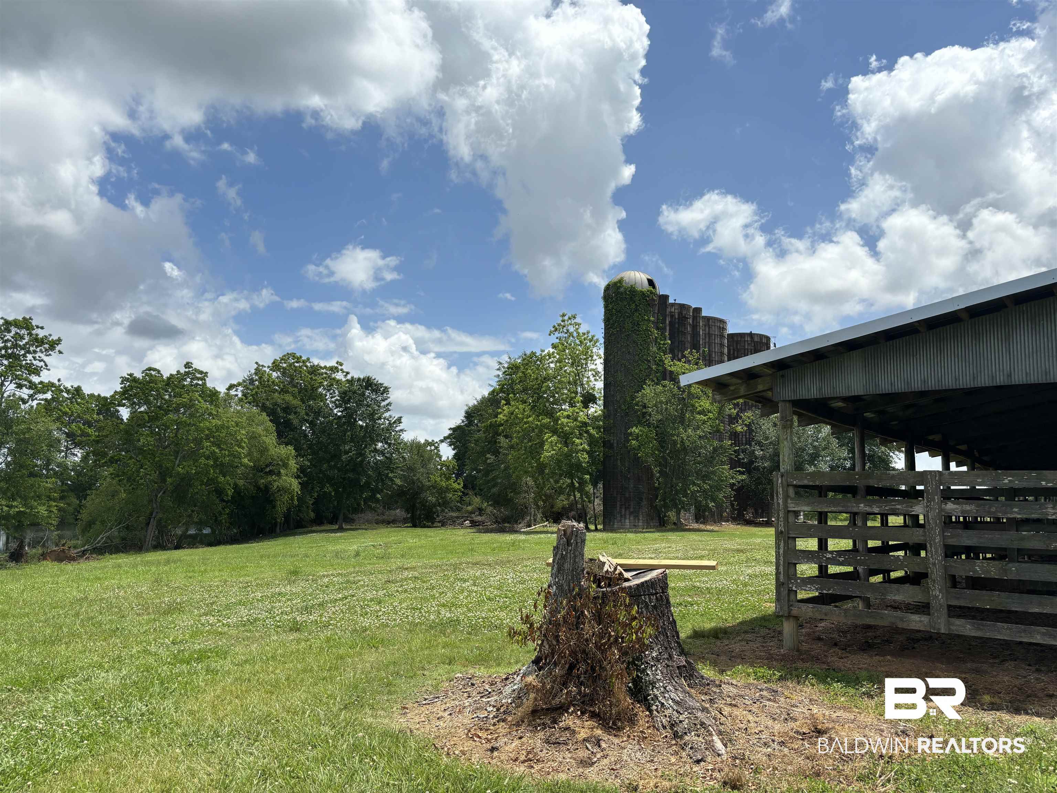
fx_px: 794
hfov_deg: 67.3
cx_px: 528
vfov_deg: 53.1
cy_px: 396
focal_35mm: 26
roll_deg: -0.8
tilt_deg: +7.2
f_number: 1.6
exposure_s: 1/5076
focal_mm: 5.96
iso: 50
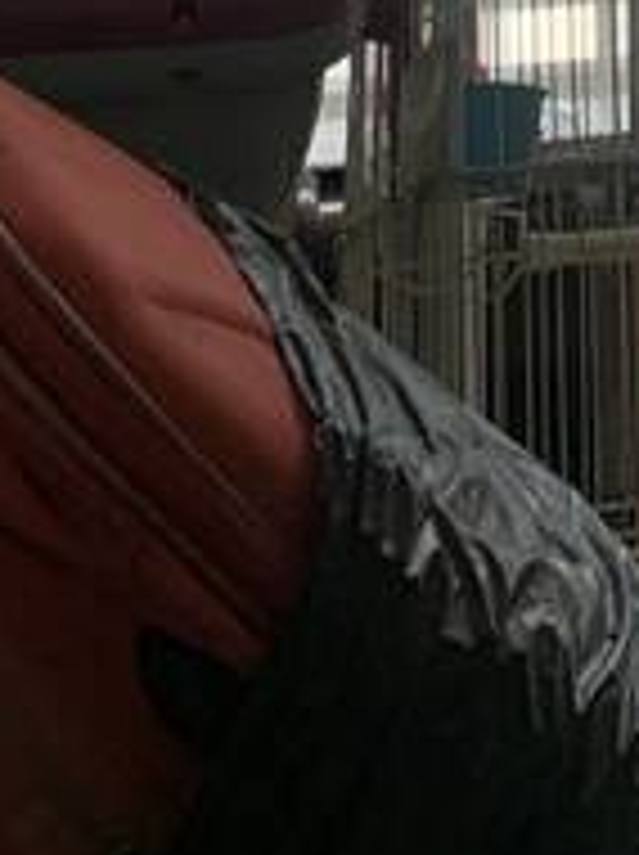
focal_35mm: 148
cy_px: -1112
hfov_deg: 9.2
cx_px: 1377
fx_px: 3651
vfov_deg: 11.4
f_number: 1.8
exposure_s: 1/121
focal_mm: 4.25
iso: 50
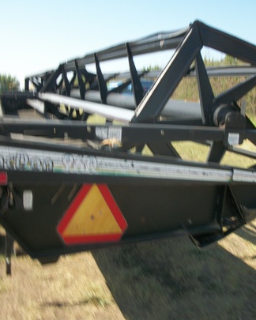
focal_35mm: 42
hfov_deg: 35.6
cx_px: 146
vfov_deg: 43.8
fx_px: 398
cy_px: 160
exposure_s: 1/80
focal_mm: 5.7
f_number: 8.8
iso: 80
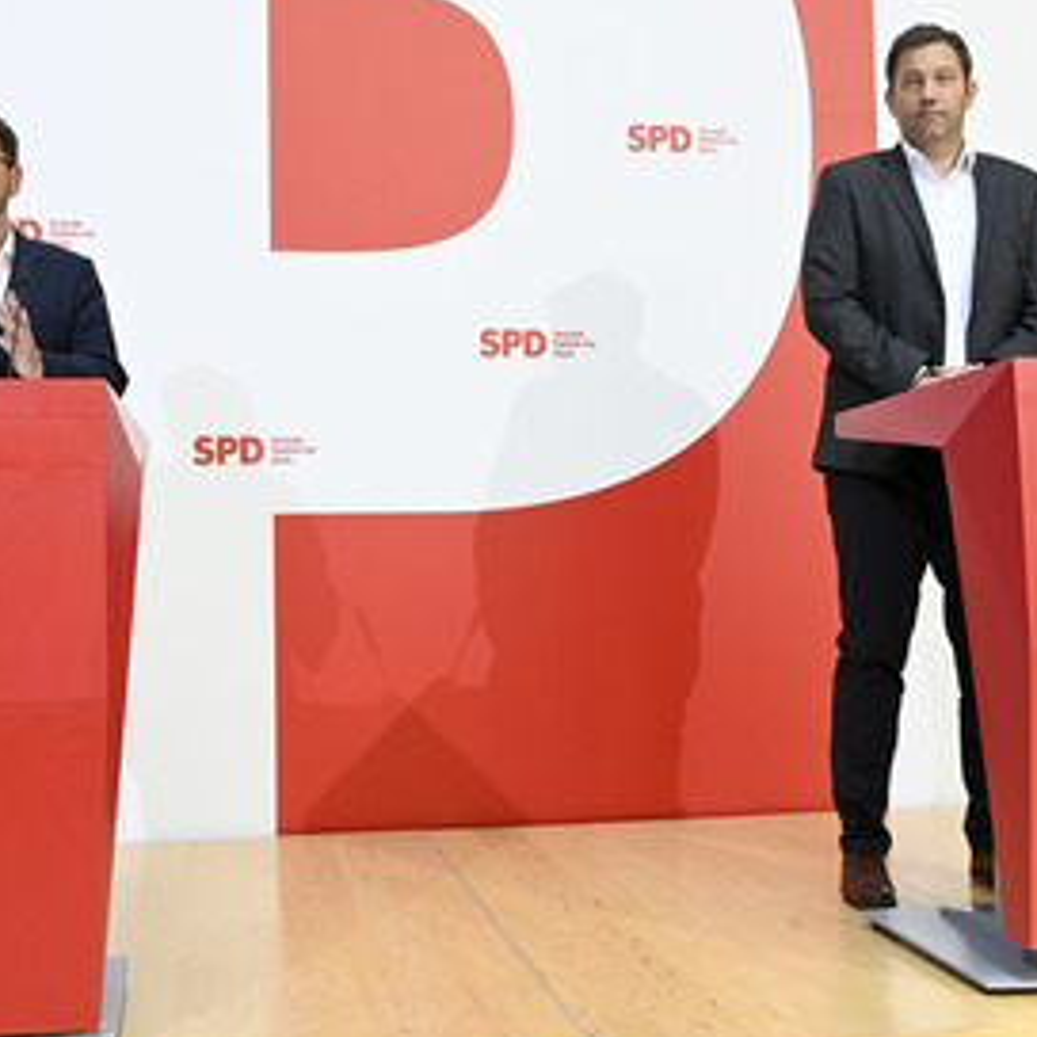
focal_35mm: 45
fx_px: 1525
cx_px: 478
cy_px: 538
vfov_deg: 37.5
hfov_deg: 37.5
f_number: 7.1
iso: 2000
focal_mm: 32
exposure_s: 1/320
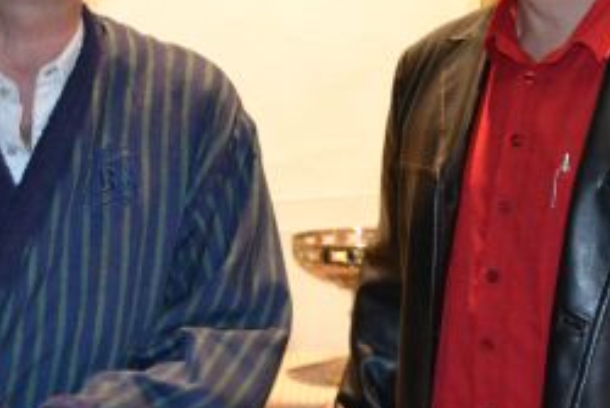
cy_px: 90
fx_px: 1831
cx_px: 312
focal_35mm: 108
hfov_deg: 18.9
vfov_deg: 12.7
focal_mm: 30
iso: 3200
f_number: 4.5
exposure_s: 1/60
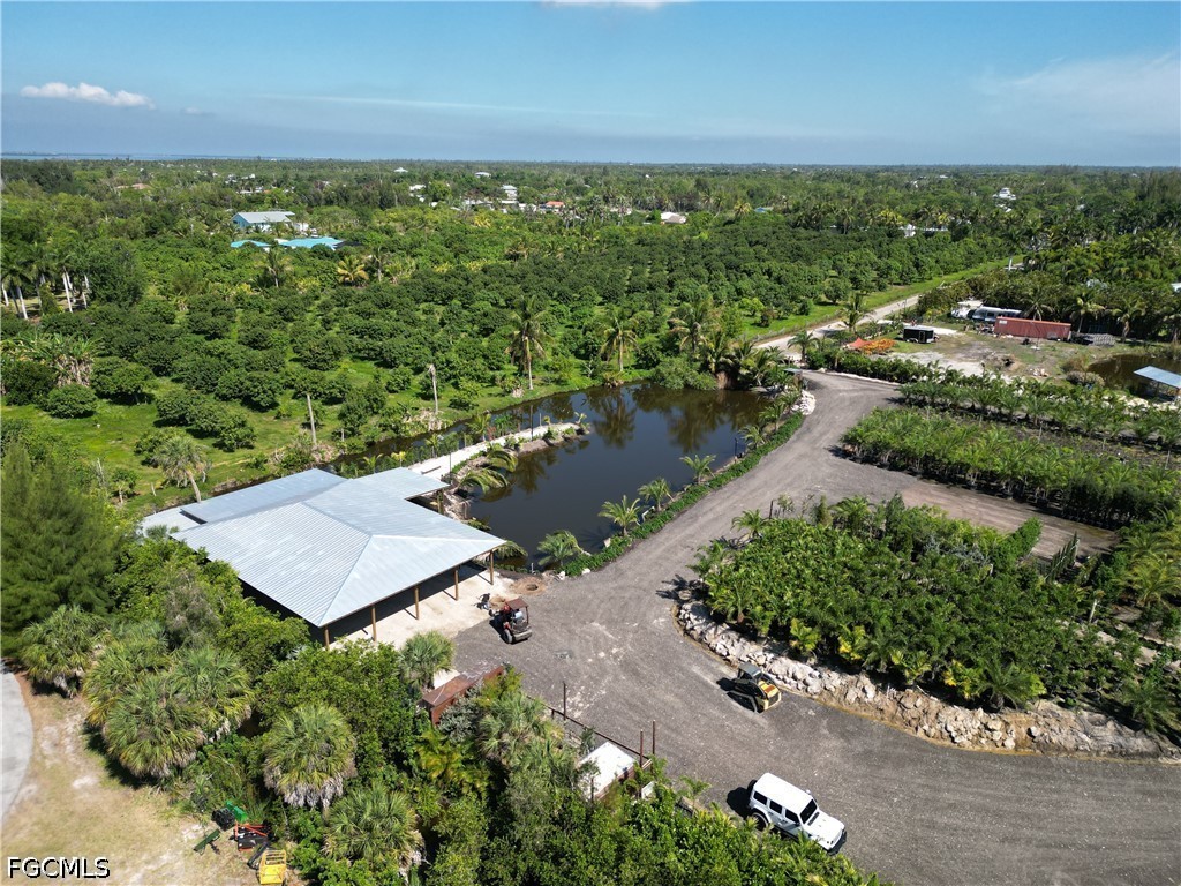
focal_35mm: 24
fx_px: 819
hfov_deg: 71.6
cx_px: 590
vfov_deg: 56.8
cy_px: 443
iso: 100
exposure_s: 1/2000
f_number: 1.7
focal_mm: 6.72
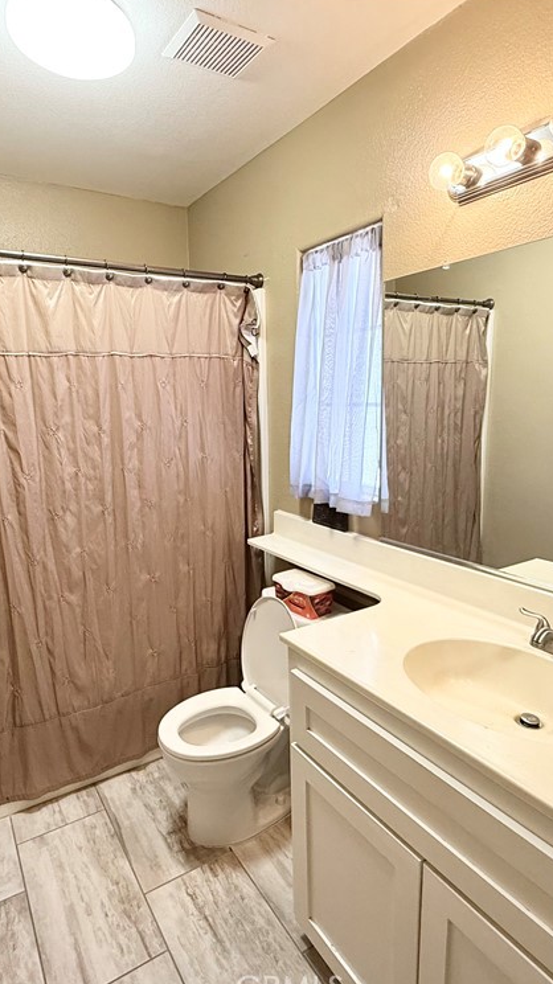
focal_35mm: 21
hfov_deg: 53.5
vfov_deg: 83.9
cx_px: 261
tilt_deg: -10.5
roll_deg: +1.7
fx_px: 548
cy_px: 499
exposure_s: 1/60
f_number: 2.2
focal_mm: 2.22
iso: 200
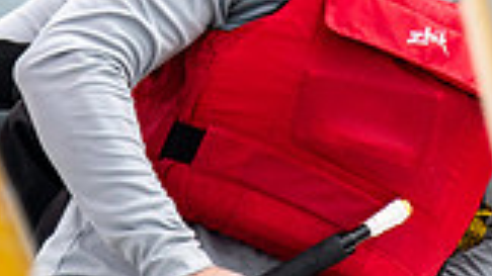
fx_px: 25679
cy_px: -146
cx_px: 222
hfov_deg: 1.1
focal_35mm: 1969
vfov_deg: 0.6
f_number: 4
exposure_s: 1/3200
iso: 250
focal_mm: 300
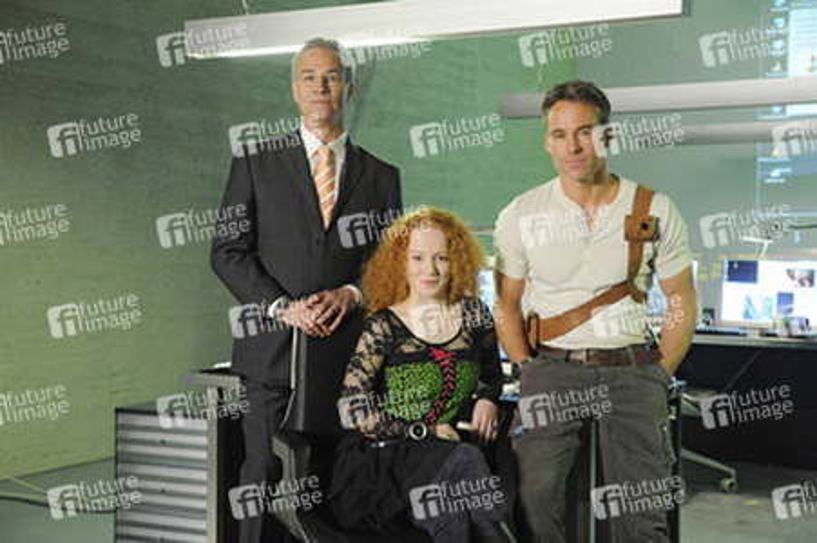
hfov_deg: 36.3
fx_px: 1247
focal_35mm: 55
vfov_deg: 24.6
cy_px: 272
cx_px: 408
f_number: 5
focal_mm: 55
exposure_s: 1/50
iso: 4000
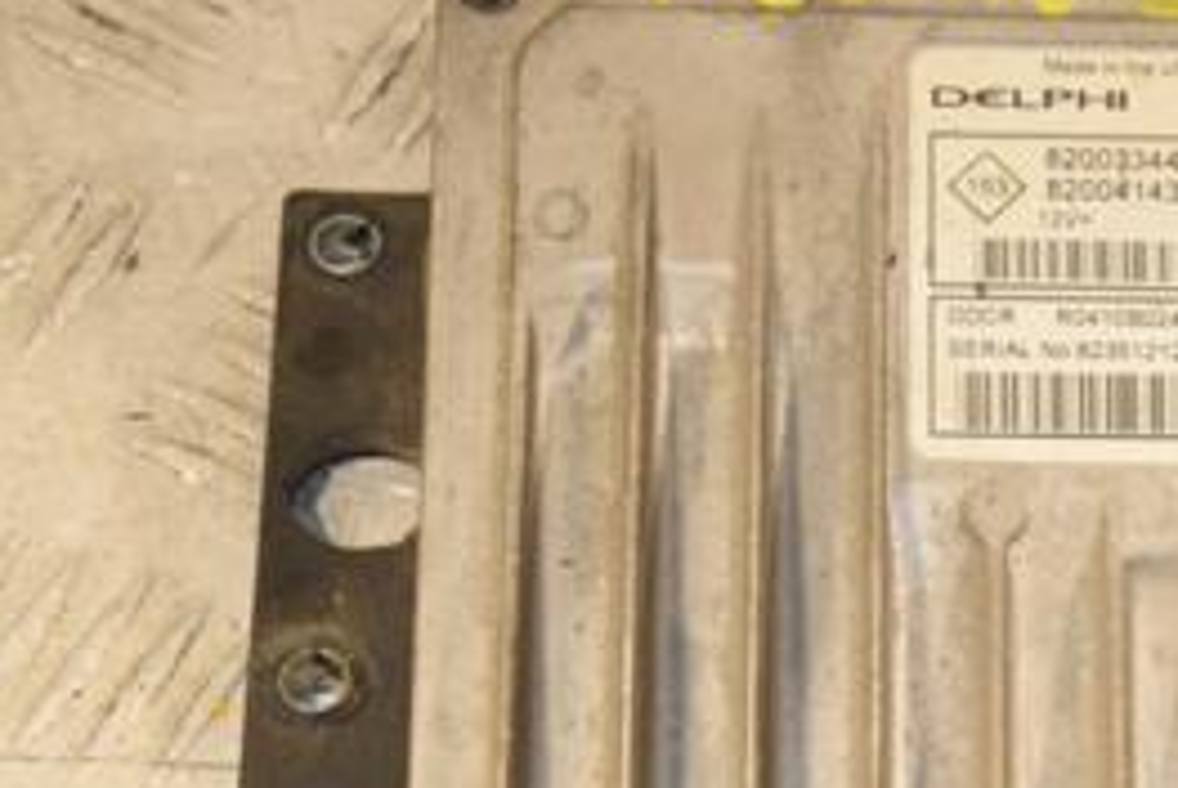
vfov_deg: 8.4
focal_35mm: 164
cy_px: 721
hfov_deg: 12.4
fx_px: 5372
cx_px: 1124
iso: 800
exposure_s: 1/200
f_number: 6.3
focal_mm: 48
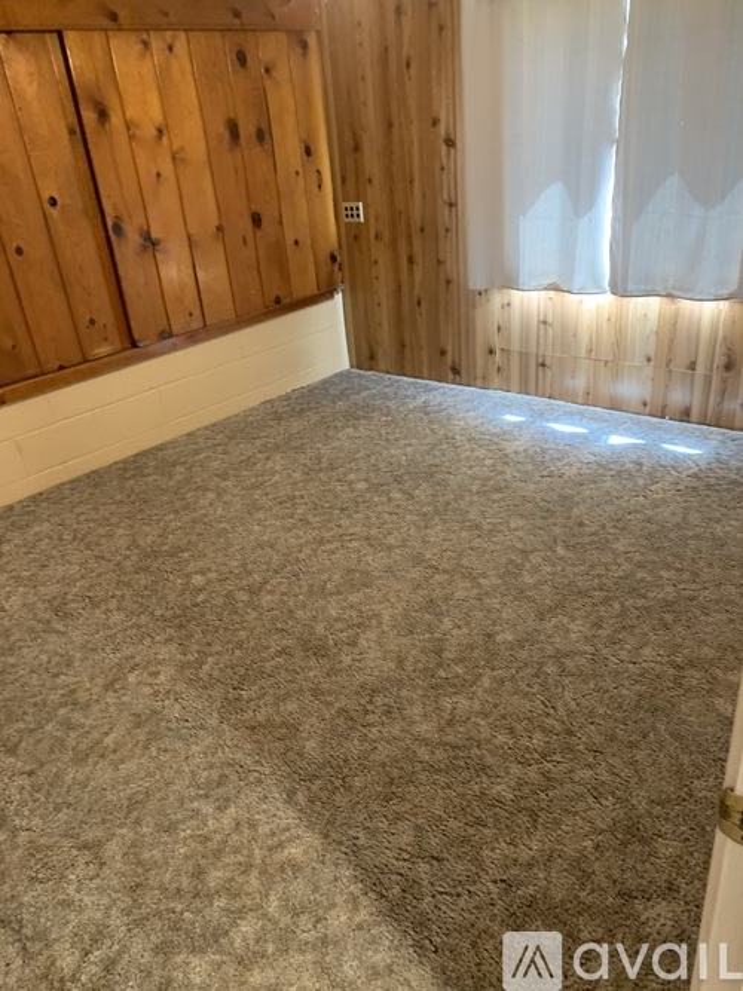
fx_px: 744
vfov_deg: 67.3
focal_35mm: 26
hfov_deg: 53.0
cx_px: 372
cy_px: 496
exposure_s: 1/40
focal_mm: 4.25
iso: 250
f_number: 1.8
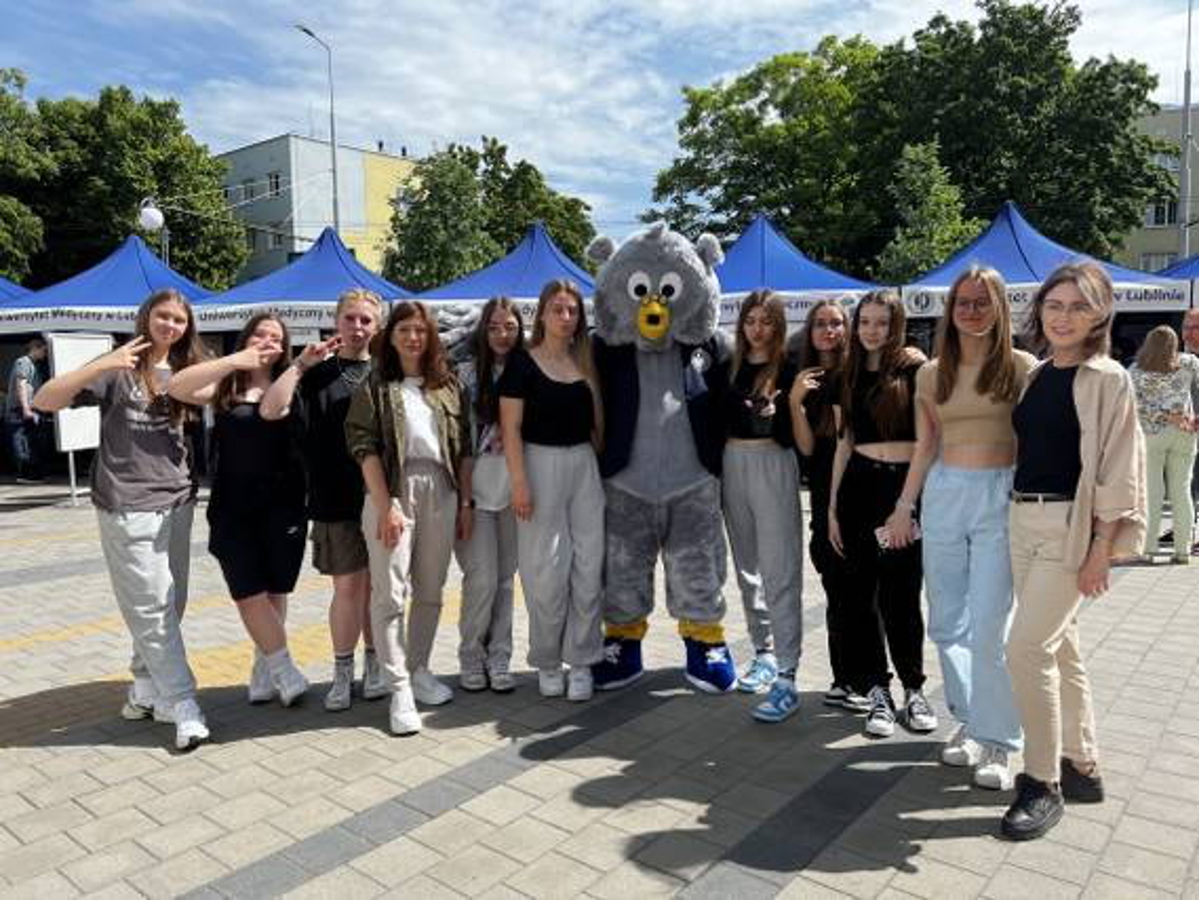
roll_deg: +0.7
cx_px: 600
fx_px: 901
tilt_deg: -5.0
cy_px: 450
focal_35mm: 26
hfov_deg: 67.3
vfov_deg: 53.1
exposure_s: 1/2513
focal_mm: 5.7
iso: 50
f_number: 1.5
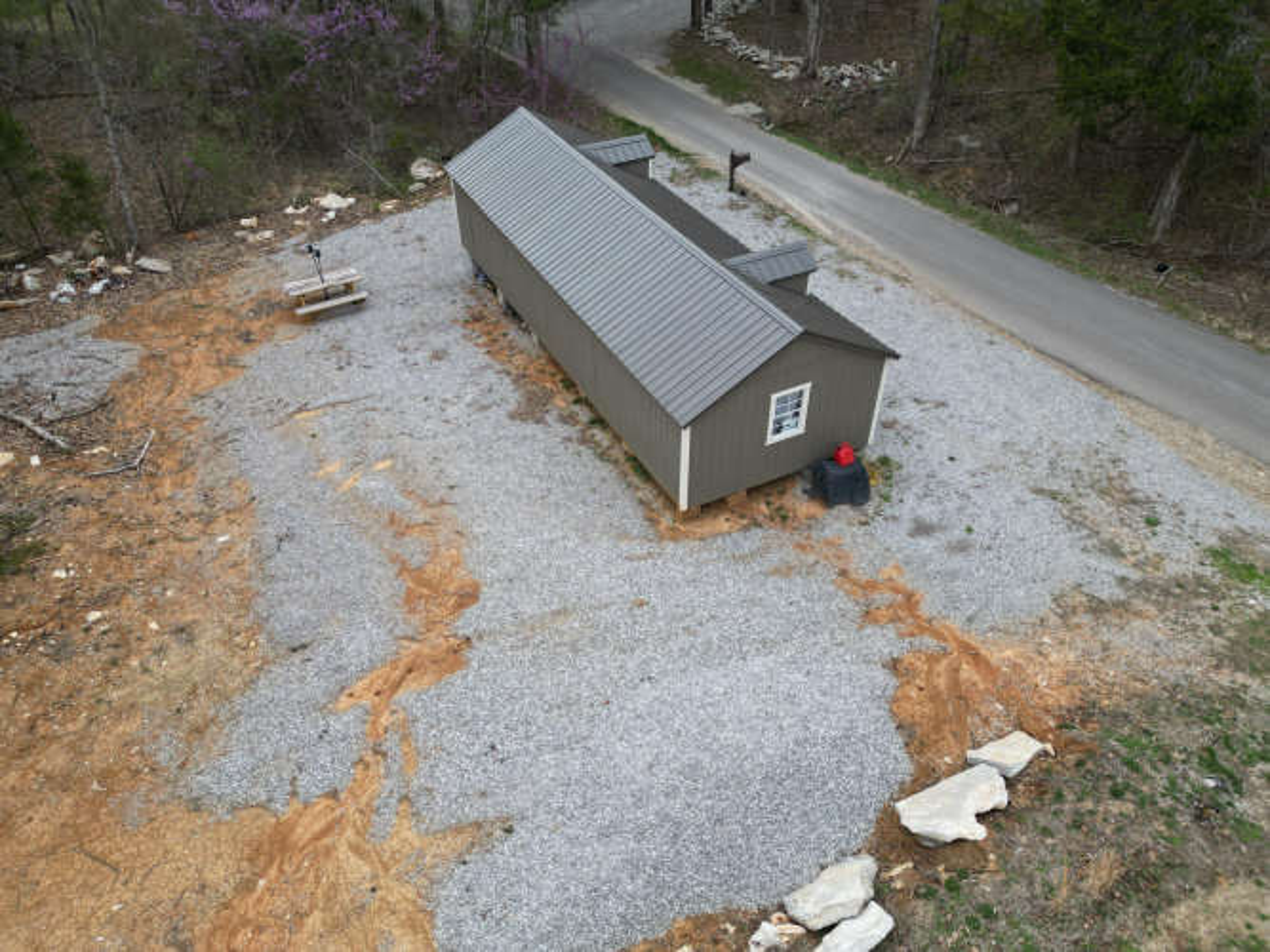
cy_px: 476
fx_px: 880
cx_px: 635
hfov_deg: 71.6
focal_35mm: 24
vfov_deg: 56.8
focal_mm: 6.72
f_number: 1.7
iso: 100
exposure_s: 1/350
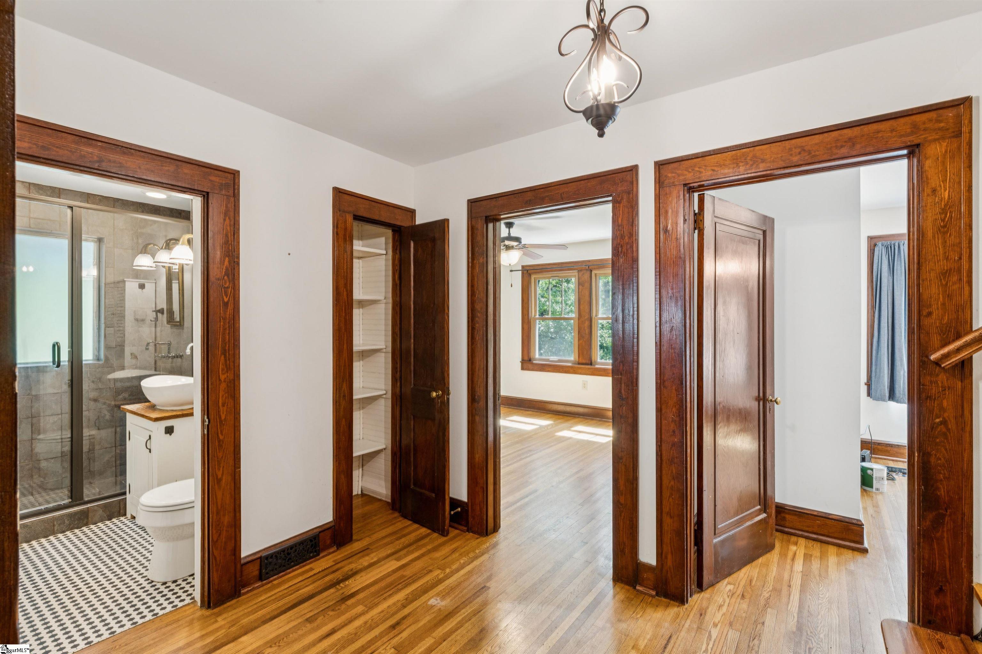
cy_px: 327
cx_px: 491
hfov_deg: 94.6
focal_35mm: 17
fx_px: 453
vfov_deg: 71.7
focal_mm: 16.6
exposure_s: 1/2
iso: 400
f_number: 13
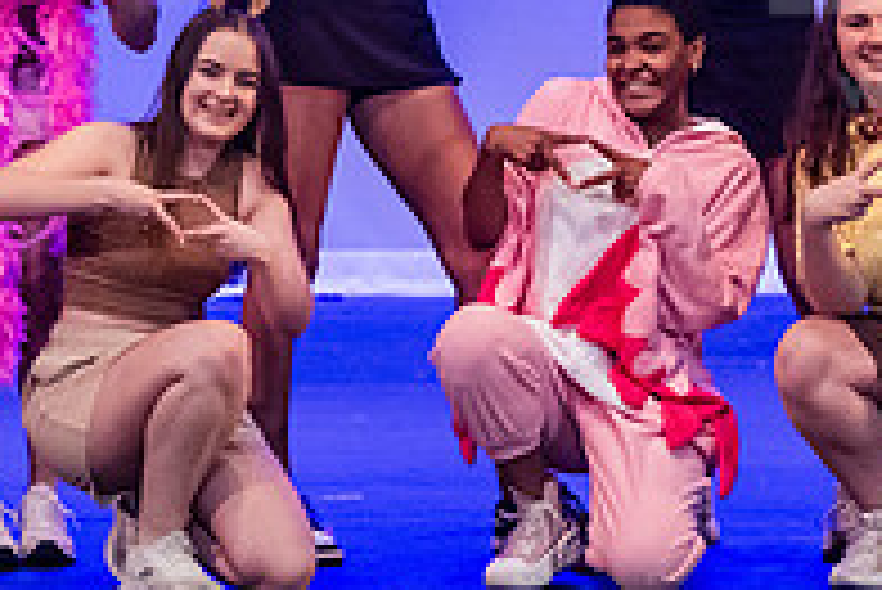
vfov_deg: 3.8
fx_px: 8851
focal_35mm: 361
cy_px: 182
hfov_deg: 5.7
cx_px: 634
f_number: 3.5
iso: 4000
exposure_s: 1/250
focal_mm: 122
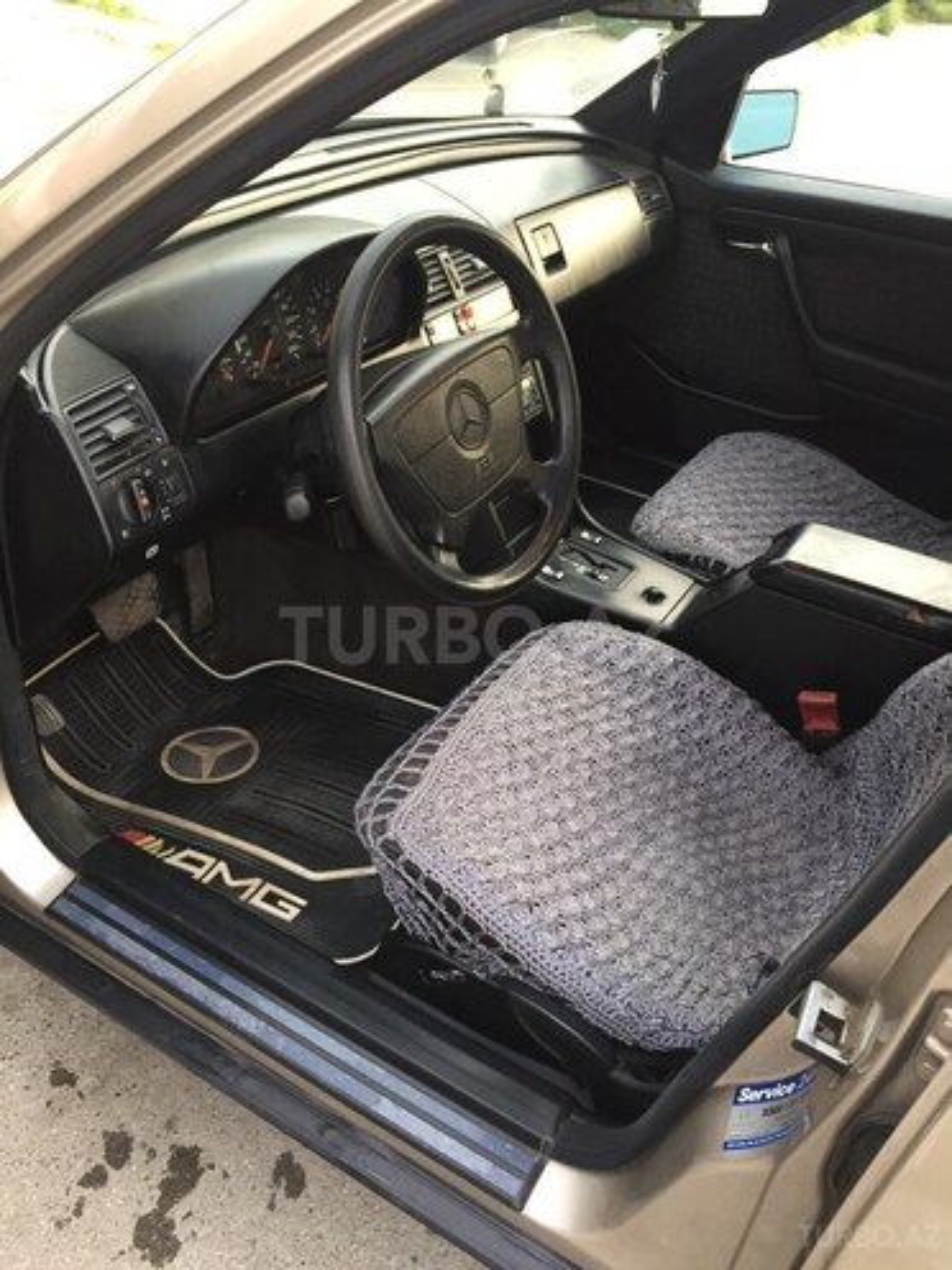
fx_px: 1063
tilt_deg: -33.6
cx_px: 476
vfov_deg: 61.7
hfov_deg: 48.2
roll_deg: -1.3
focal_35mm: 29
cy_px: 635
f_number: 2.2
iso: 64
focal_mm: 4.15
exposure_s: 1/33
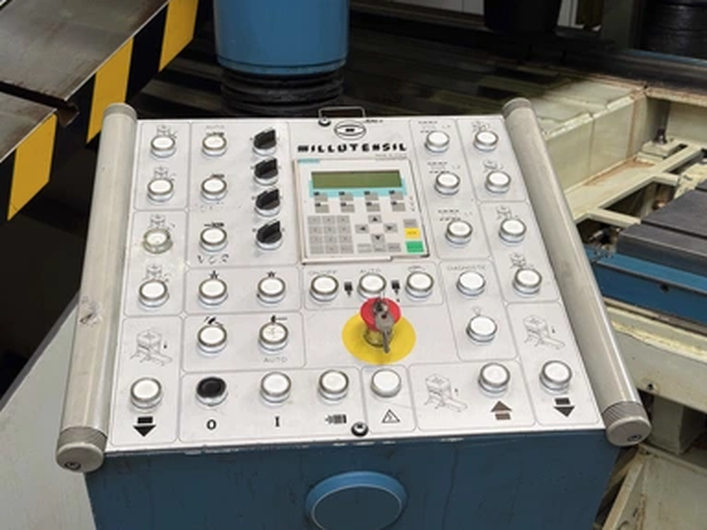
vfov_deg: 29.1
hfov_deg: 38.2
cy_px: 269
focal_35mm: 50
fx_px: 1021
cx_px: 354
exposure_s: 1/50
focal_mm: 6.76
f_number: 1.78
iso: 100
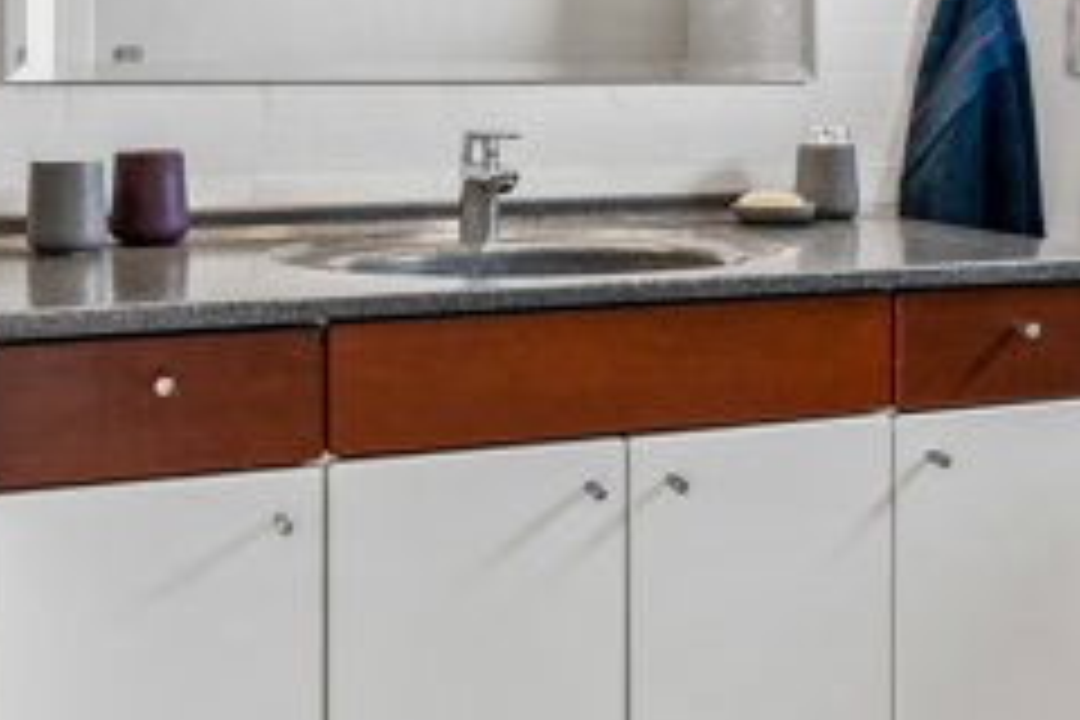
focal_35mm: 50
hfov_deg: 39.6
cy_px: 83
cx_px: 508
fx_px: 1500
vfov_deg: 26.2
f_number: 8
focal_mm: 10
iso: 200
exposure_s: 1/8
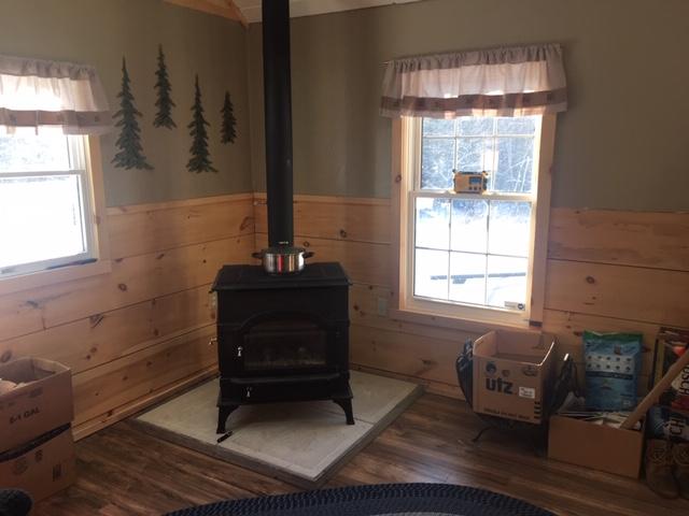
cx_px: 344
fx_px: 577
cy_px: 258
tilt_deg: -11.1
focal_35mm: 29
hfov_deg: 61.7
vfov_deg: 48.2
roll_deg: +0.9
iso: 40
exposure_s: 1/120
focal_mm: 4.15
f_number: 2.2
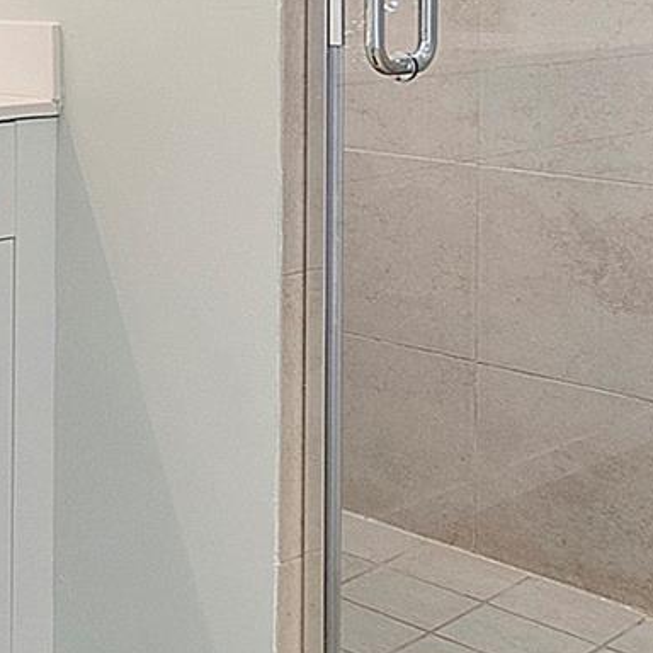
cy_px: -47
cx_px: -480
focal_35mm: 68
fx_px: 1451
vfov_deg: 23.9
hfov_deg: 19.7
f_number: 8
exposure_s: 1/25
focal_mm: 10
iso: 250
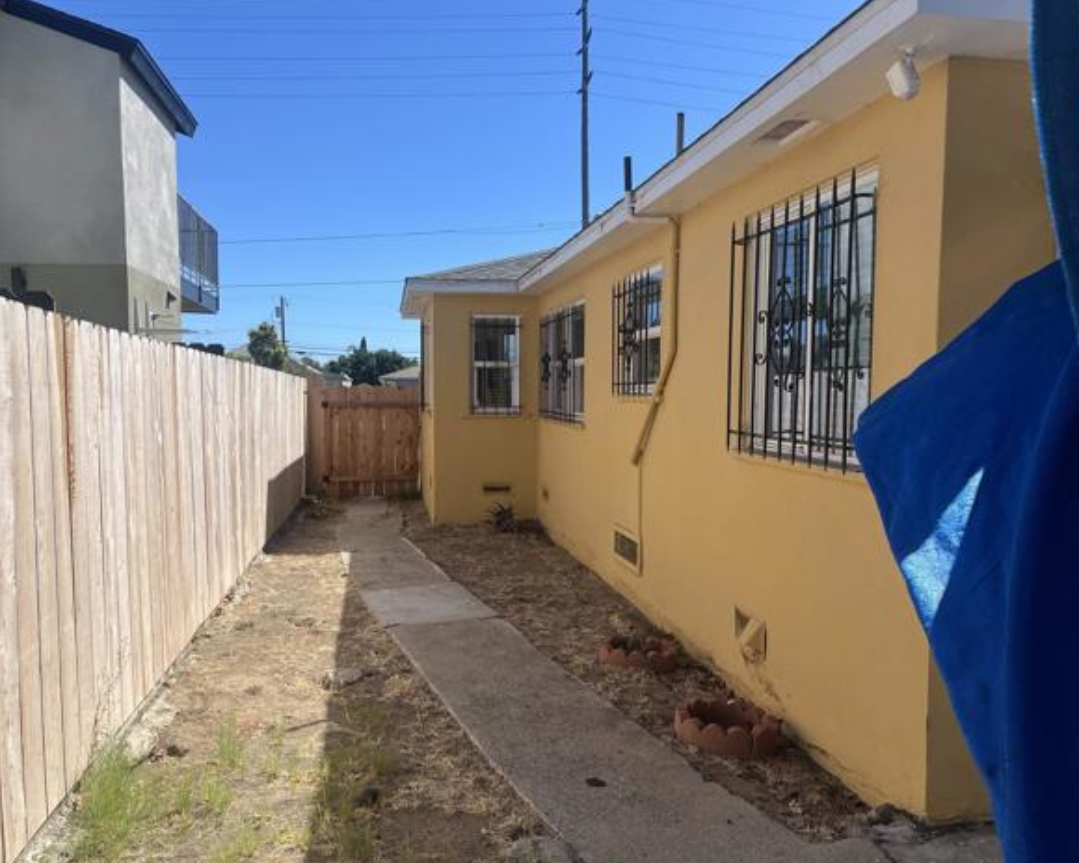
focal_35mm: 28
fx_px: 894
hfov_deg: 62.2
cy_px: 441
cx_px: 504
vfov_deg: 51.5
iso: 50
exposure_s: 1/3413
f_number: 1.6
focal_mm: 5.1
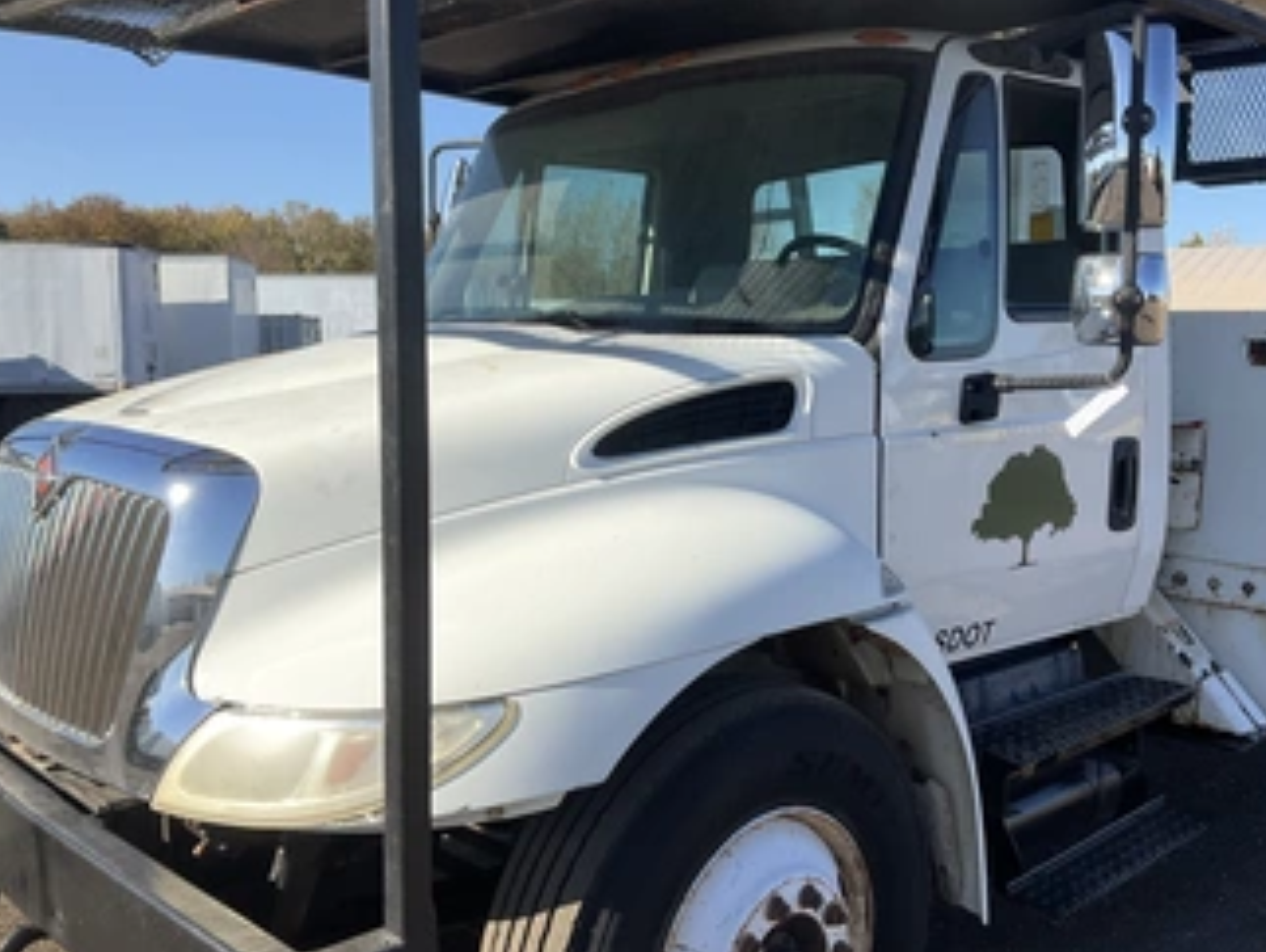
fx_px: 1318
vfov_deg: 39.7
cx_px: 755
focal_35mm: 36
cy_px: 460
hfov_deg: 51.0
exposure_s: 1/1412
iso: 25
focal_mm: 3
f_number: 1.8
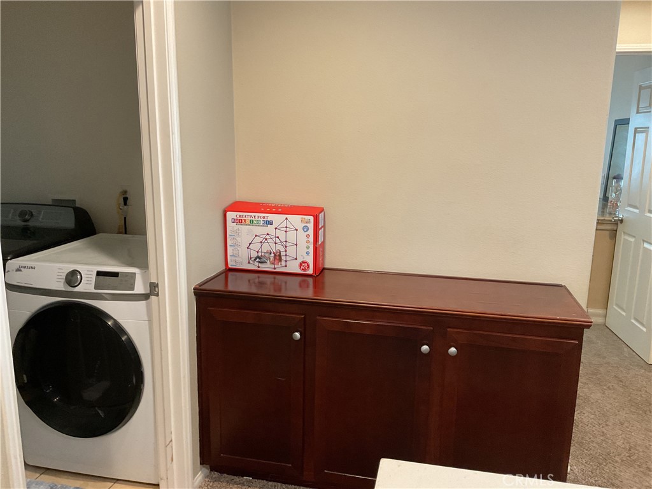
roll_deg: -0.3
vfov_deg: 48.2
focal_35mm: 29
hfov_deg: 61.7
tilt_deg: -11.2
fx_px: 546
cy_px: 244
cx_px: 326
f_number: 1.8
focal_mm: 3
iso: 200
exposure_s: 1/60
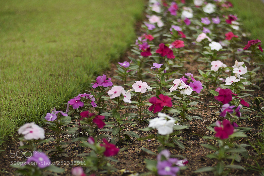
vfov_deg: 18.2
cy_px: 88
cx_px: 132
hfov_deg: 27.0
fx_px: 550
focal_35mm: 75
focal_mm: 50
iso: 100
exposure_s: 1/1250
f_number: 2
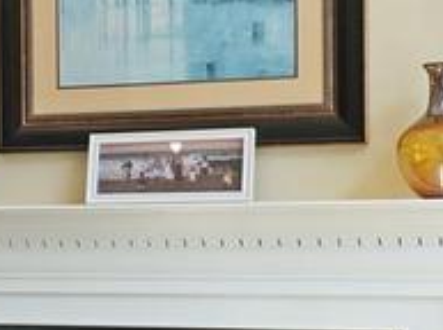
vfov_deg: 12.8
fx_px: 1469
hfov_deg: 16.7
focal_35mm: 115
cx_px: -32
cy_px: 215
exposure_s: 1/160
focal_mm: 16
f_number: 4
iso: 250
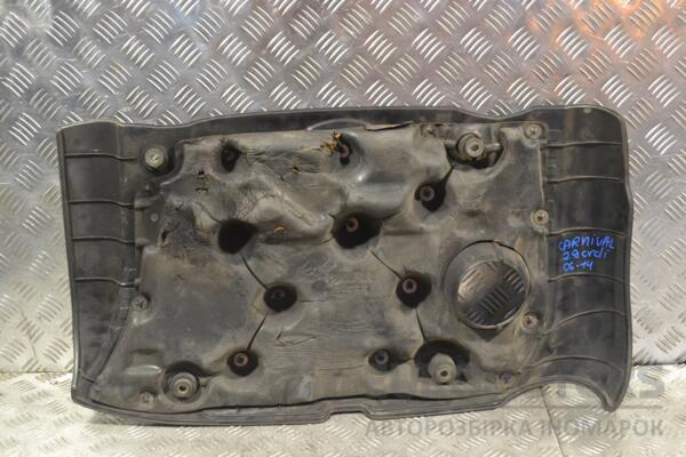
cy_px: 228
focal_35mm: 48
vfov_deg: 28.1
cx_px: 343
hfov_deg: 41.1
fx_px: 915
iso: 3200
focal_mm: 32
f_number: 7.1
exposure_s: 1/200
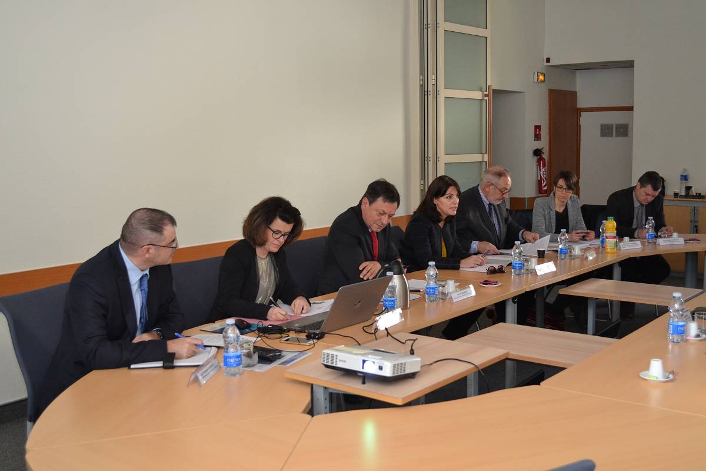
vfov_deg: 34.2
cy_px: 236
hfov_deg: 49.6
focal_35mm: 39
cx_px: 353
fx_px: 765
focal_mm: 26
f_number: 4.2
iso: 1800
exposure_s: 1/60
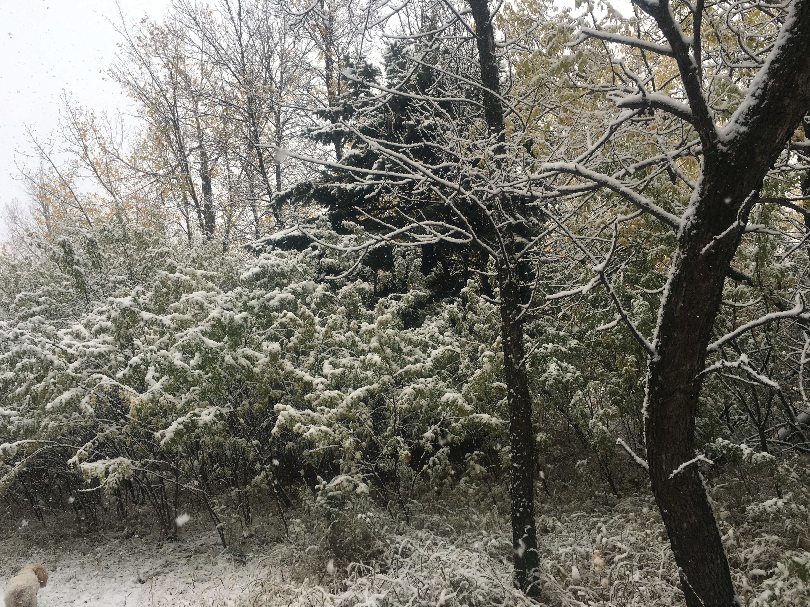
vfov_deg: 48.2
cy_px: 304
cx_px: 405
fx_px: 679
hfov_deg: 61.7
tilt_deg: +5.8
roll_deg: +0.6
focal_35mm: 29
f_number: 2.2
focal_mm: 4.15
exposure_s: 1/553
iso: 25
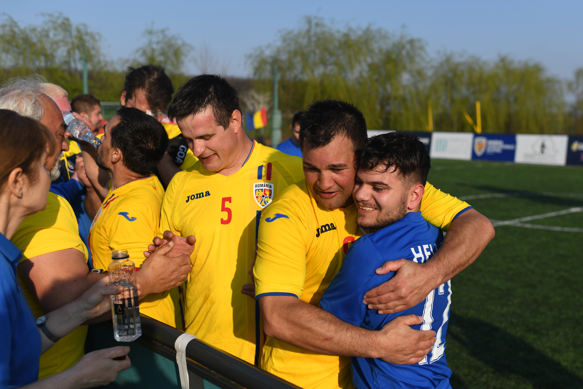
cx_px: 321
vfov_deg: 32.6
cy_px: 195
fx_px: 664
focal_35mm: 41
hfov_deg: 47.3
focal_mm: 35
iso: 64
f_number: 3.5
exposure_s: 1/1600
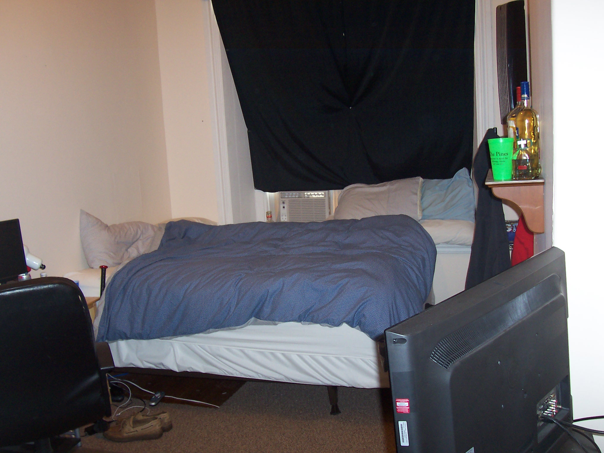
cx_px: 302
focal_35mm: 37
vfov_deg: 38.7
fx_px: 646
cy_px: 226
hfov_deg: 50.1
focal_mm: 5.6
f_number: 2.8
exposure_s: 1/60
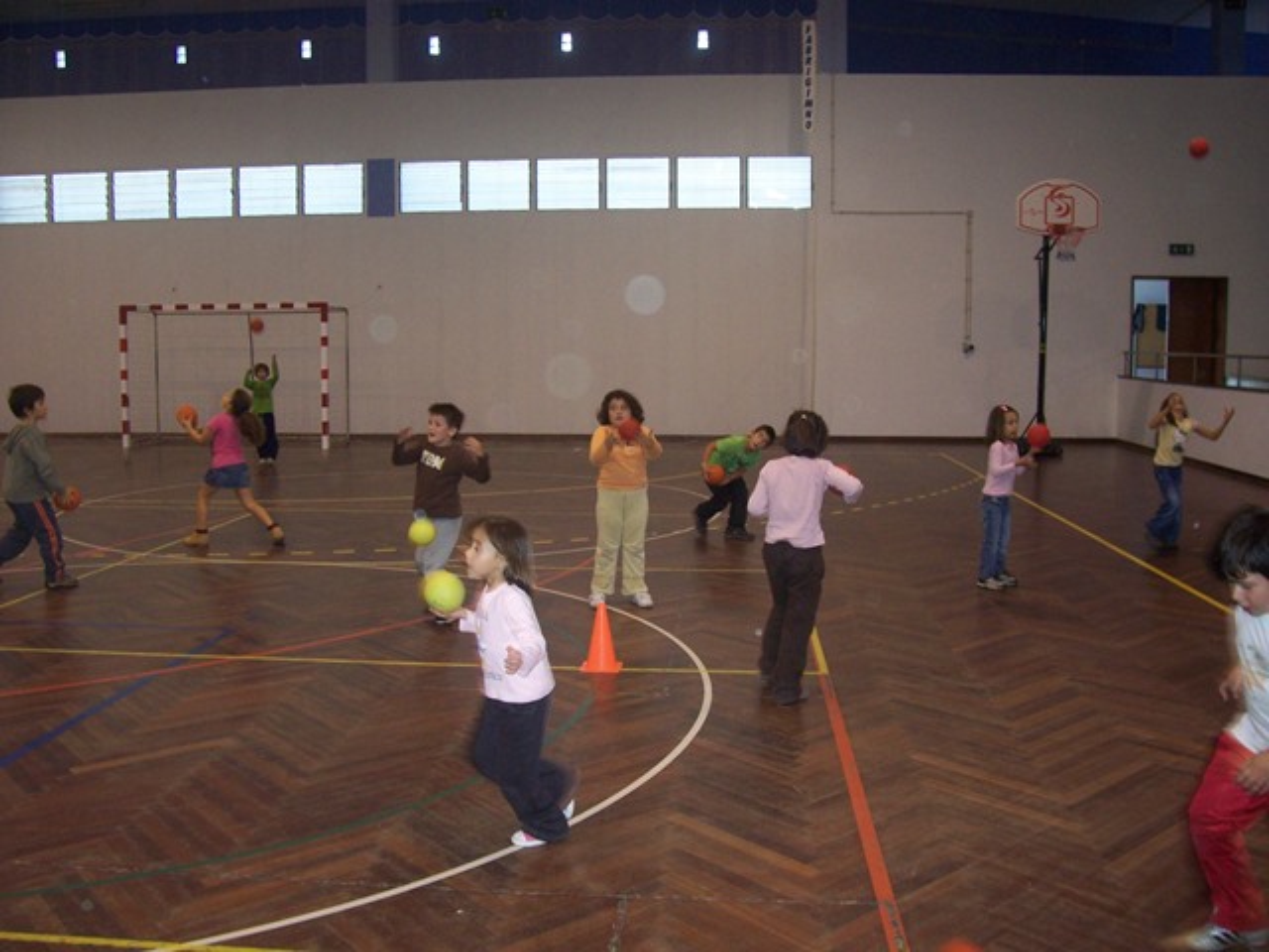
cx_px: 634
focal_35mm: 34
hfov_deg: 54.0
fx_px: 1246
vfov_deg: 41.8
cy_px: 476
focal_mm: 5.6
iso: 160
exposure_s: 1/60
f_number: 2.7
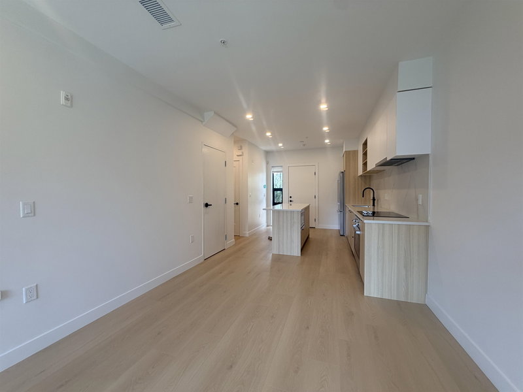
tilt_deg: -1.5
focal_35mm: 14
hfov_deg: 102.1
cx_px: 262
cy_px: 196
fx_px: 212
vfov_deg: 85.7
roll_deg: +0.7
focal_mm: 2.22
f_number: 2.2
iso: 100
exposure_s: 1/121
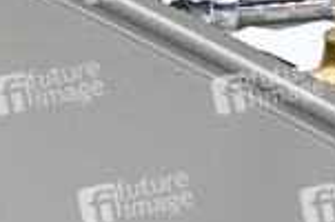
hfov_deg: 2.9
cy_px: 144
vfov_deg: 1.9
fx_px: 6658
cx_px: -145
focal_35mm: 717
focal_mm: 240
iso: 8000
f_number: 5.6
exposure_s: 1/250
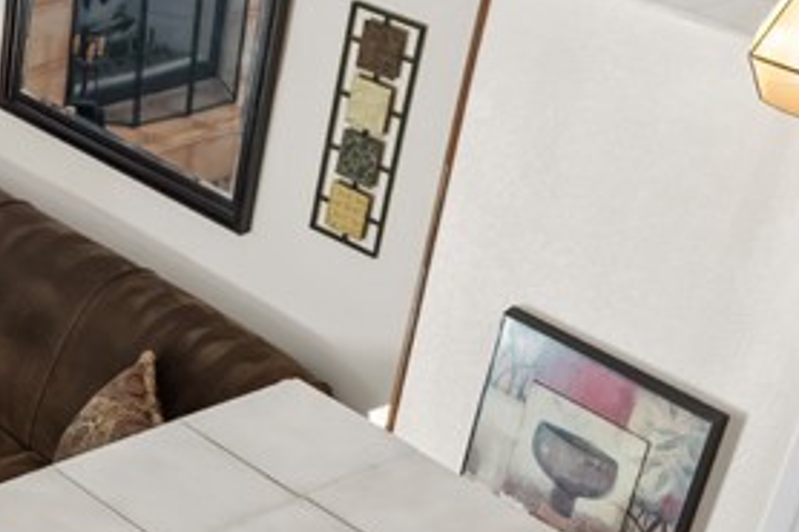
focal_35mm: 86
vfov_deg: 15.6
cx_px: -308
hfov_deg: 21.0
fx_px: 1908
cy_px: 500
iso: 400
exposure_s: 1/1.67
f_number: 8
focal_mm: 22
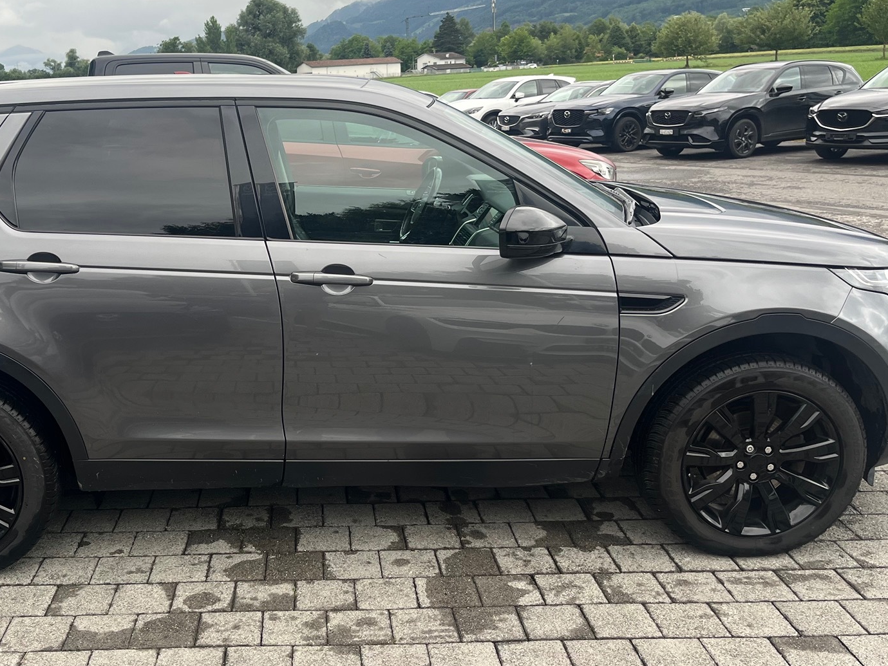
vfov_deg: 37.7
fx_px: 975
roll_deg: +4.0
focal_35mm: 38
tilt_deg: -10.9
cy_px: 316
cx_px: 287
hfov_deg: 48.0
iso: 50
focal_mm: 5.1
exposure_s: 1/467
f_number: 1.6
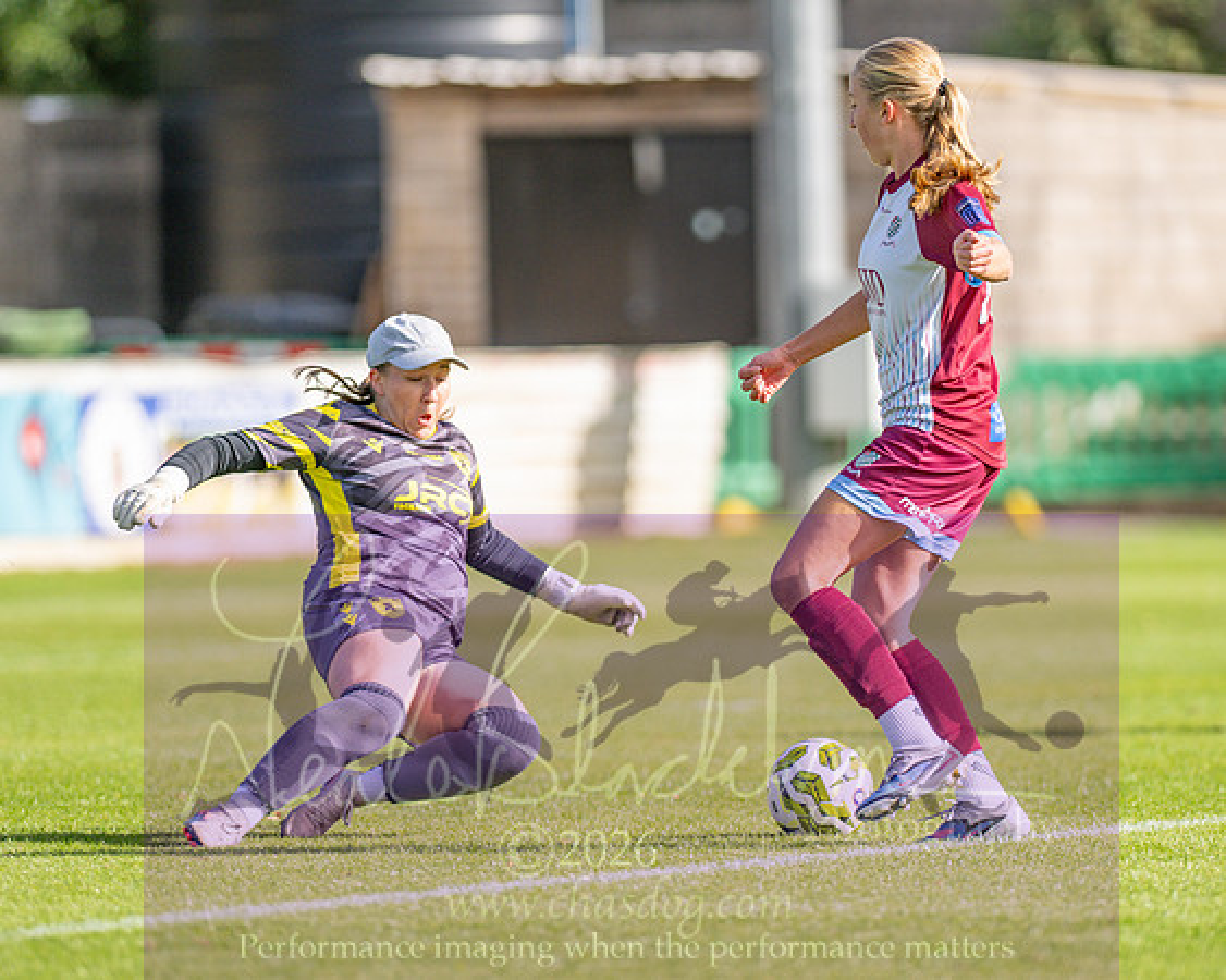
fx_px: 14254
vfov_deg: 3.9
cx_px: 735
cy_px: 517
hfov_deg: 4.9
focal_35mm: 393
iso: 200
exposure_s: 1/3200
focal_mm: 300
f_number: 2.8
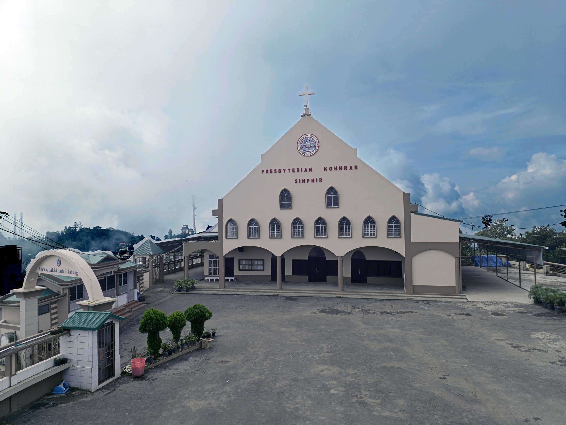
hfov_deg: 73.9
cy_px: 212
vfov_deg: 58.9
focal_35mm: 23
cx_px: 283
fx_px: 376
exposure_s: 1/1554
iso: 50
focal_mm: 6.14
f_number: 1.65
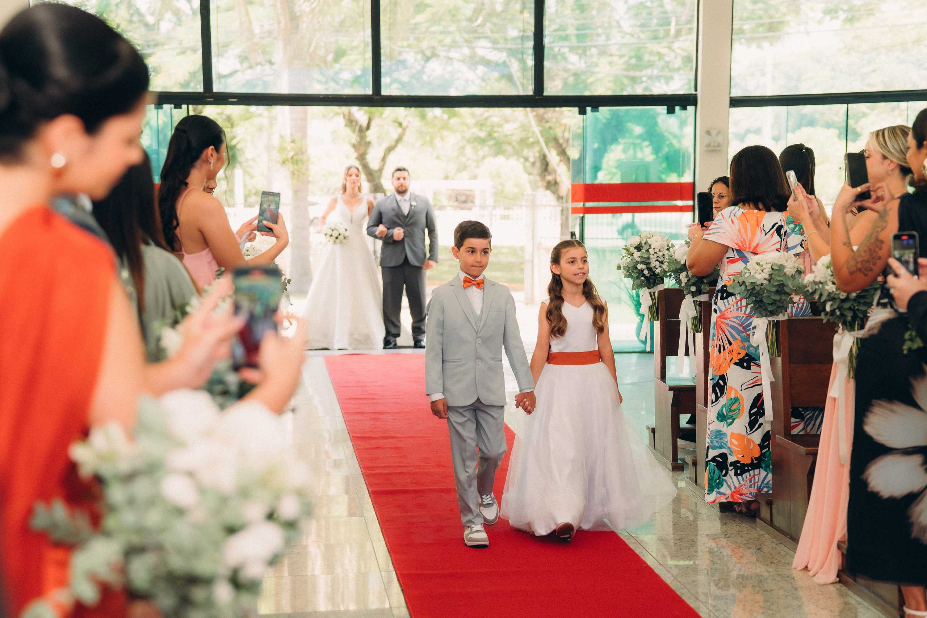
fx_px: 1654
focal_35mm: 64
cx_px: 464
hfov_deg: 31.3
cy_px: 309
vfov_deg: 21.2
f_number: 2.8
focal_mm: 59
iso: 320
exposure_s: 1/320
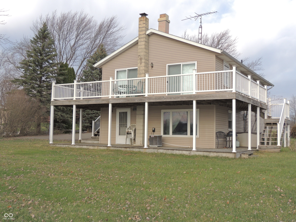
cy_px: 111
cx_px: 148
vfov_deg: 36.0
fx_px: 342
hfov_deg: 46.8
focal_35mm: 40
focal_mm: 7.1
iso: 100
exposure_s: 1/500
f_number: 3.3
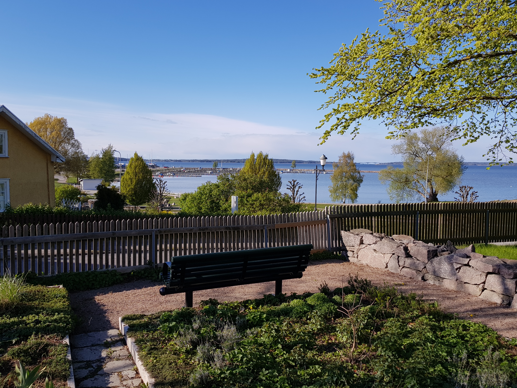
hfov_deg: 67.3
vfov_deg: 53.1
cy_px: 194
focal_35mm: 26
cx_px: 258
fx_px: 388
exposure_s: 1/1980
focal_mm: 4.2
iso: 40
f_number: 1.7
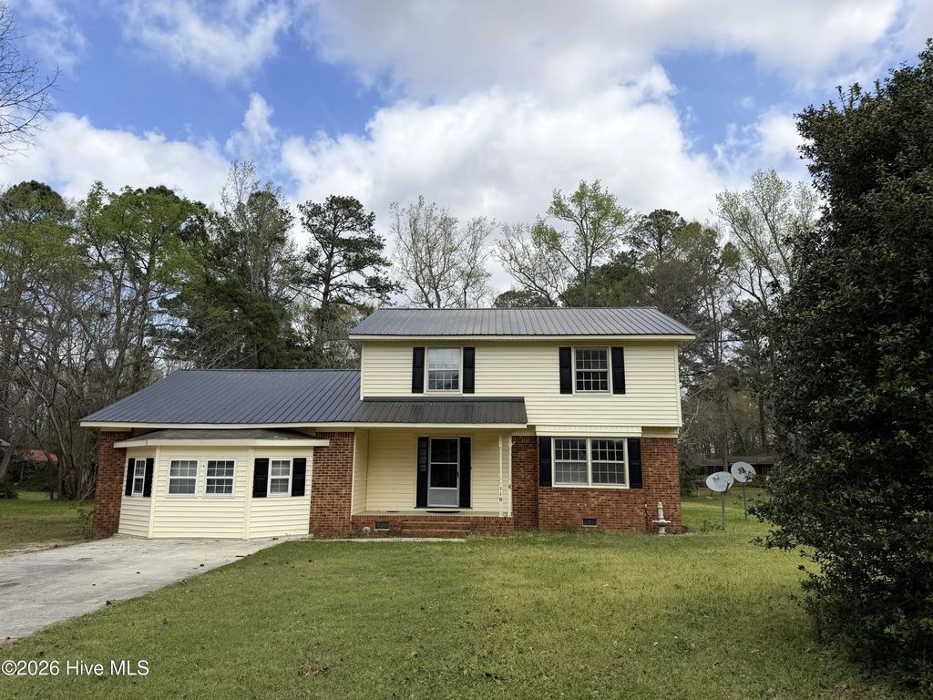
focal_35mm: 24
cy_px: 350
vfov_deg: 56.8
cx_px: 466
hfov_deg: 71.6
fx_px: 647
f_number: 1.78
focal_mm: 6.76
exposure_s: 1/3759
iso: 100
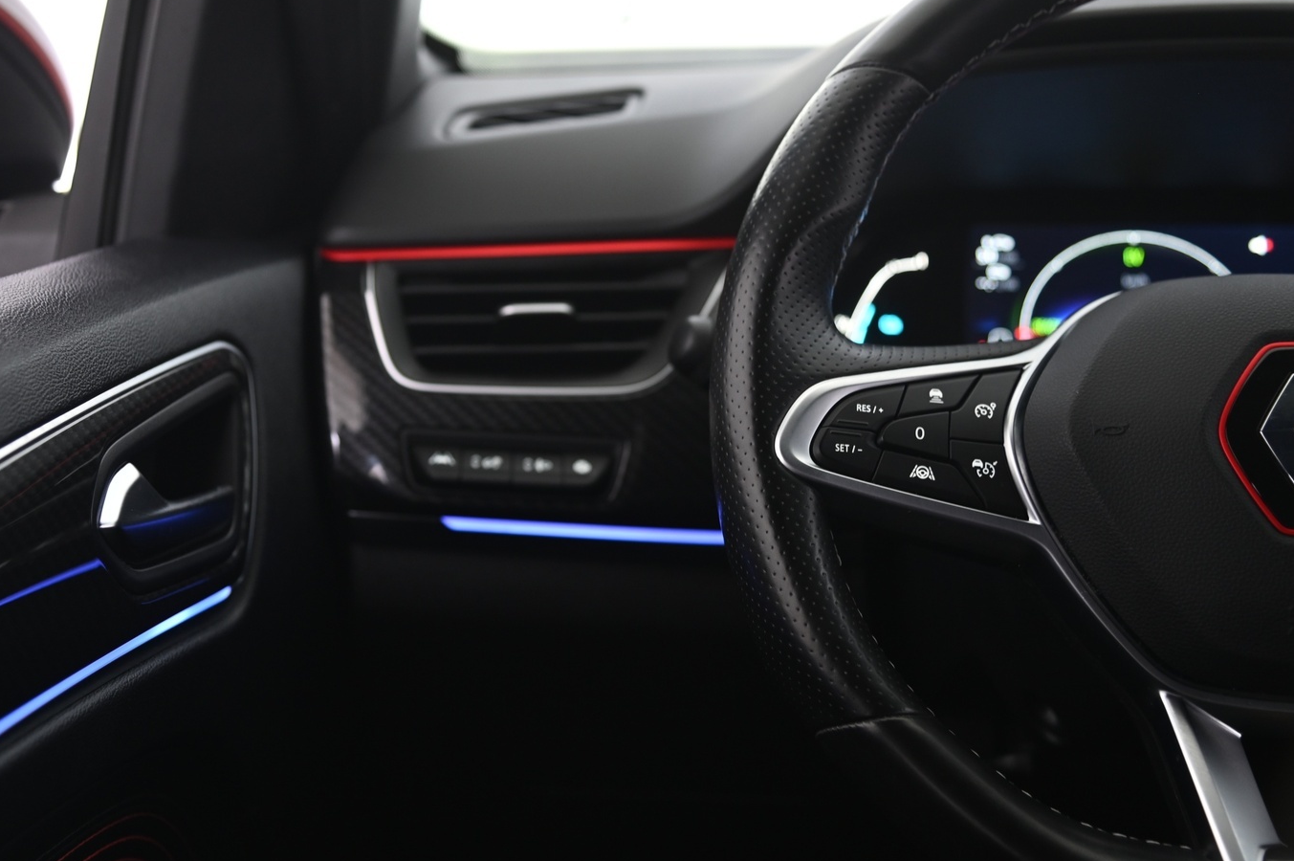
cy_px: 380
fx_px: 2155
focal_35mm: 60
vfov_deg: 22.6
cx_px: 536
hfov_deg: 33.3
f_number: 4
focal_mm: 50
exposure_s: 1/10
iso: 1000
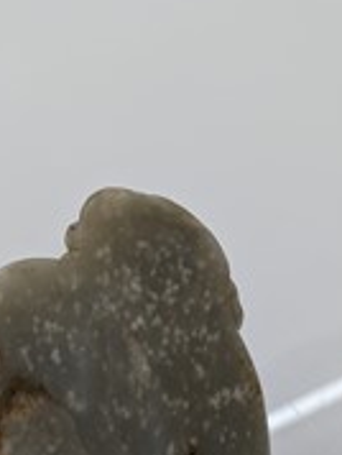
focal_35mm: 54
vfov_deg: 33.6
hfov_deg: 27.1
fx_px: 710
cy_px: 412
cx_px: 190
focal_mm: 6.81
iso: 42
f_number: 1.85
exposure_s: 1/94.4
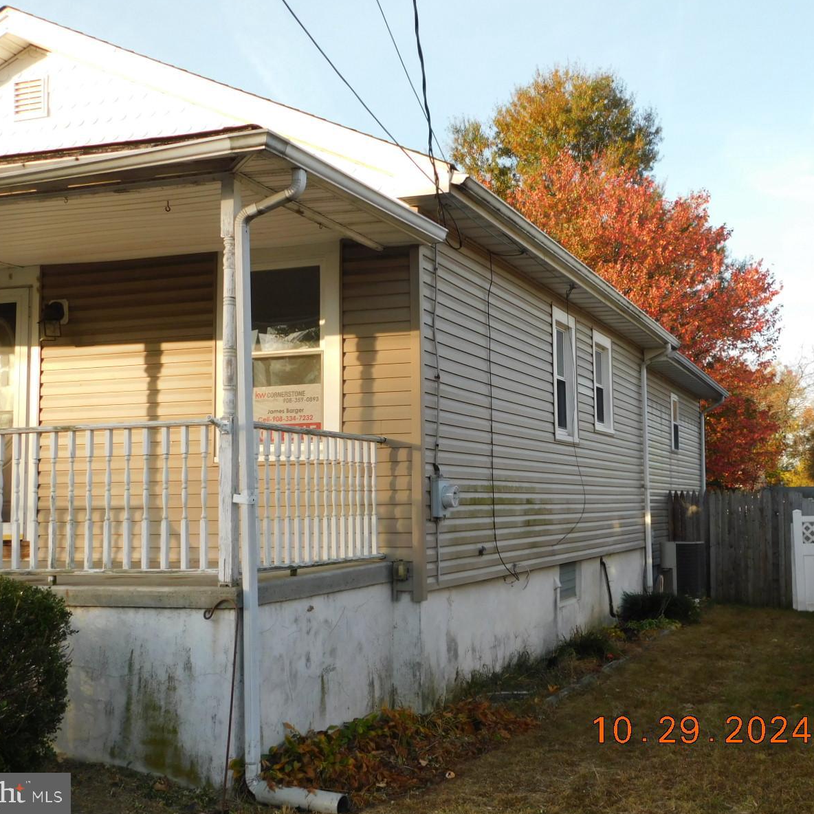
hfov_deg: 39.0
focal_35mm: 43
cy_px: 404
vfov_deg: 39.2
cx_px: 487
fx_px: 1144
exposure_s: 1/320
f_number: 3.5
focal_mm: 6.3
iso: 125
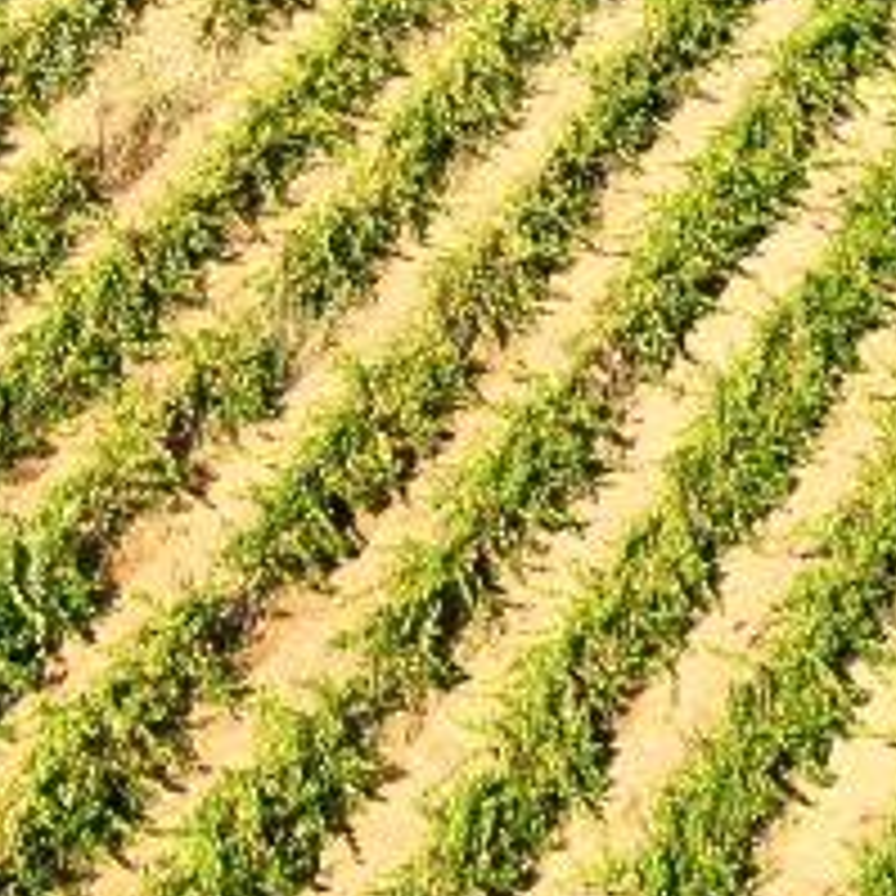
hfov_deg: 9.7
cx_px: 131
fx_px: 5242
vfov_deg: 9.1
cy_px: -986
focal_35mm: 179
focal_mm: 10.26
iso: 100
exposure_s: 1/2000
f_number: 2.8
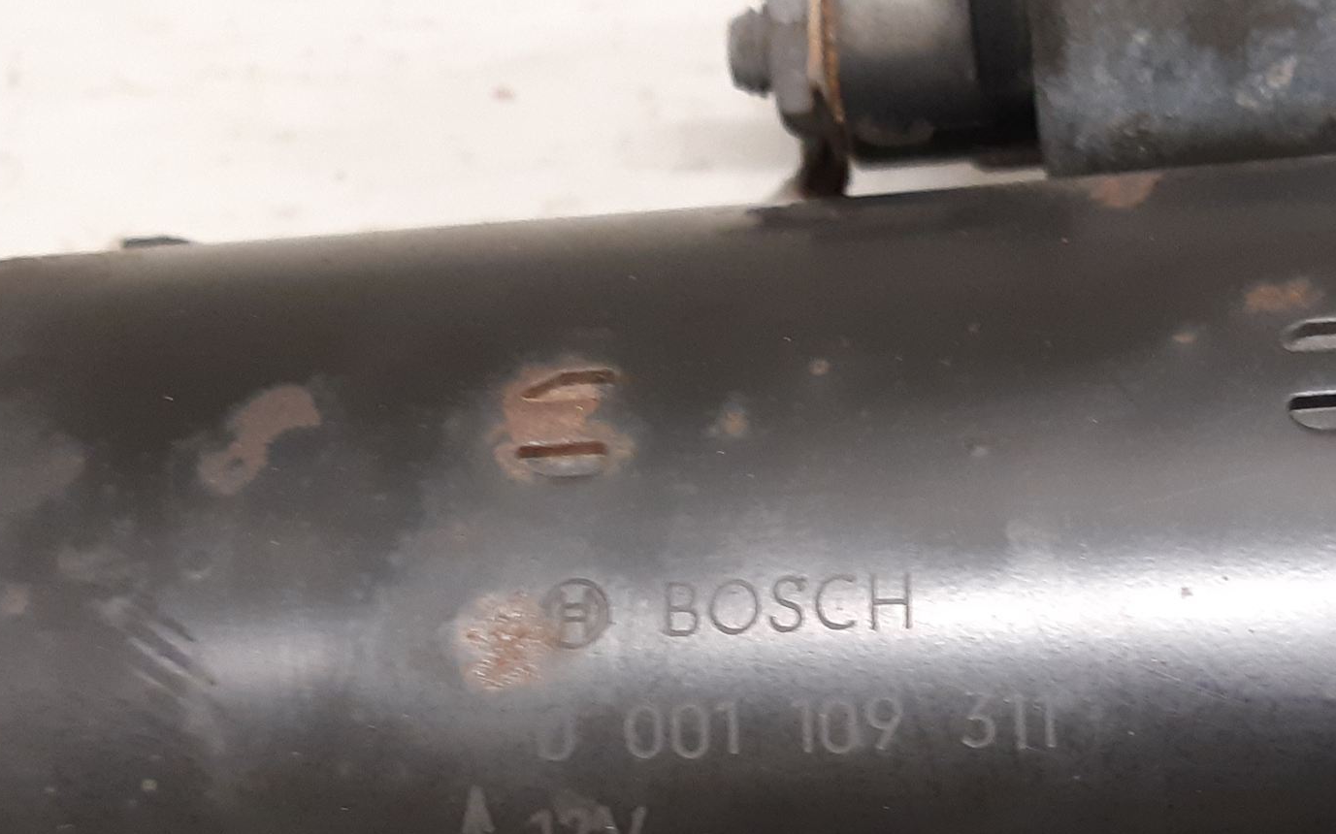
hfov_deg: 48.0
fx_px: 1493
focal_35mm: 41
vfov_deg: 30.9
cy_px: 573
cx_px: 778
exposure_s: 1/33
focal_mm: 3.93
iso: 200
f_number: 1.7
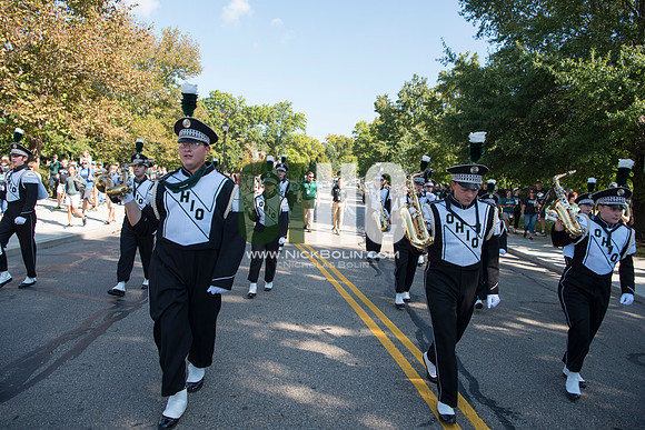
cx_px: 322
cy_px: 215
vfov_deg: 53.2
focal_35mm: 24
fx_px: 430
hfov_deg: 73.7
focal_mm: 24
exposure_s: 1/500
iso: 200
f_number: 5.6
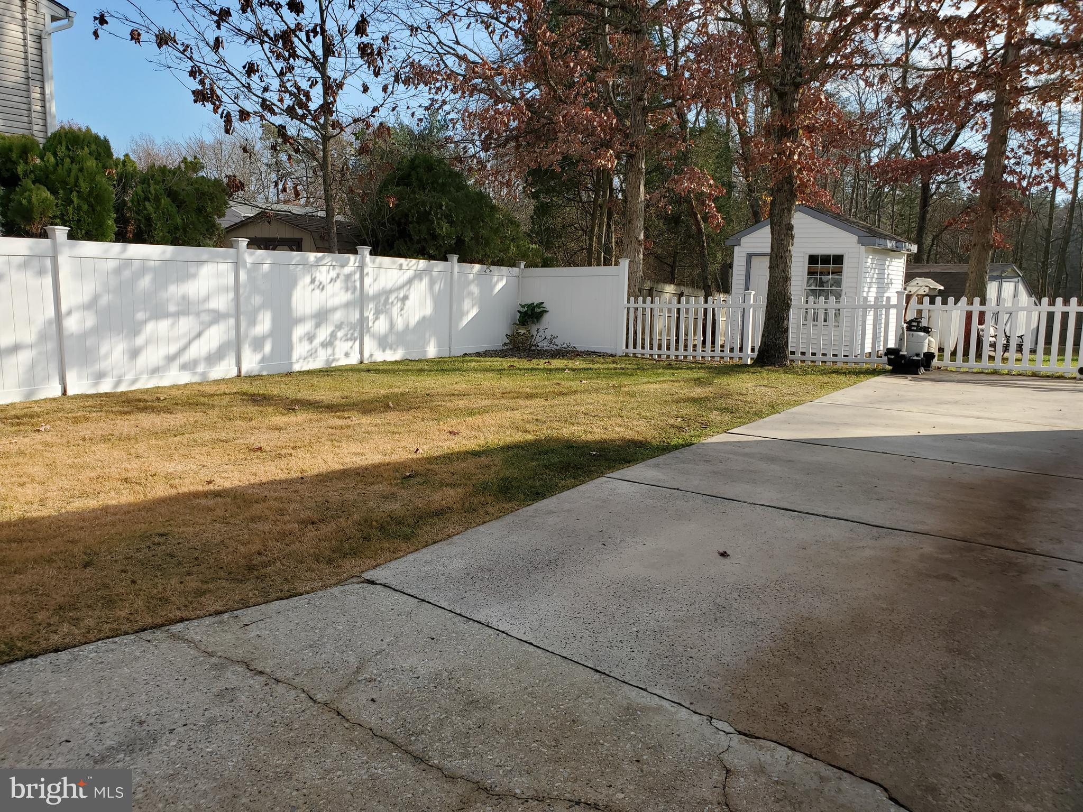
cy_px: 406
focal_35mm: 26
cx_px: 542
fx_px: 813
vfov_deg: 53.1
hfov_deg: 67.3
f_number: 2.4
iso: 50
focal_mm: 4.3
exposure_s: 1/901
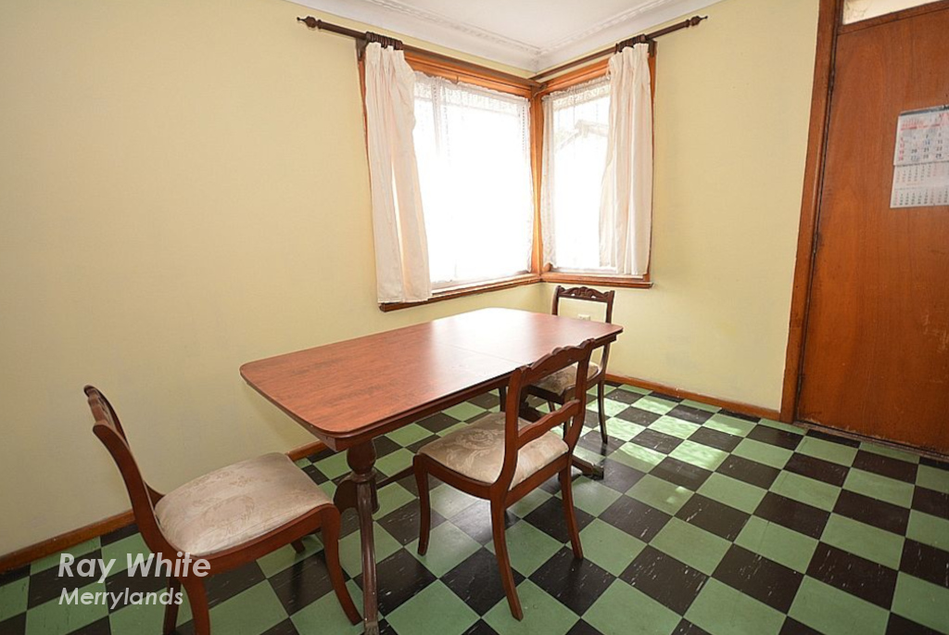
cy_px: 318
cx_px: 474
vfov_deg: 77.5
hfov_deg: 100.3
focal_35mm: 15
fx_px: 396
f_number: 4
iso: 220
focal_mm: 10
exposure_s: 1/60
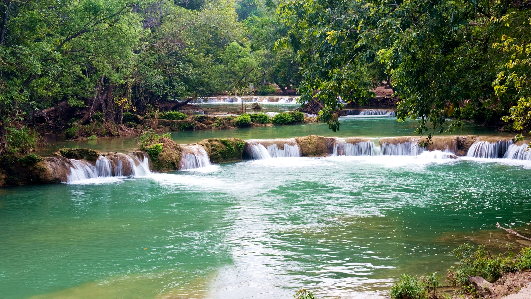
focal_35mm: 51
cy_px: 130
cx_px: 266
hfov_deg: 40.6
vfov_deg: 23.5
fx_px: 718
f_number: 14
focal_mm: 48
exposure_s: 1/13
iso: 160
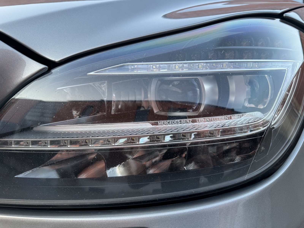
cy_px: 114
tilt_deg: -12.8
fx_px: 211
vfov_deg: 56.8
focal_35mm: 24
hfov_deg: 71.6
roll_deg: -3.1
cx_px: 152
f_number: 1.78
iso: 125
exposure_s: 1/121
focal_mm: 6.76
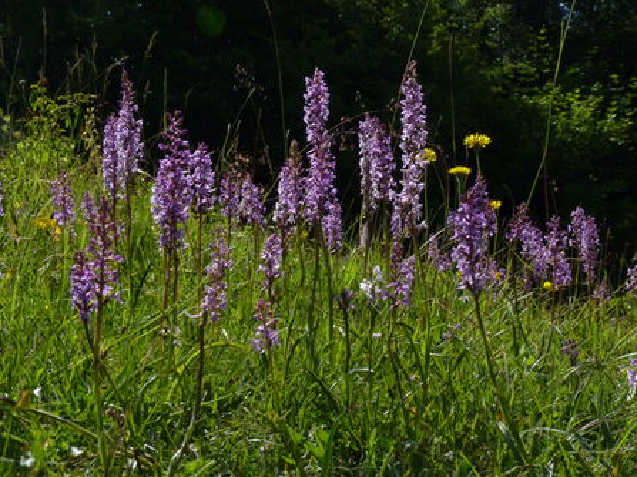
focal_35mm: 63
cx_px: 318
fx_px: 1159
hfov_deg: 30.7
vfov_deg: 23.3
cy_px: 238
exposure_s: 1/1600
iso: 400
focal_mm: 11.1
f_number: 6.3
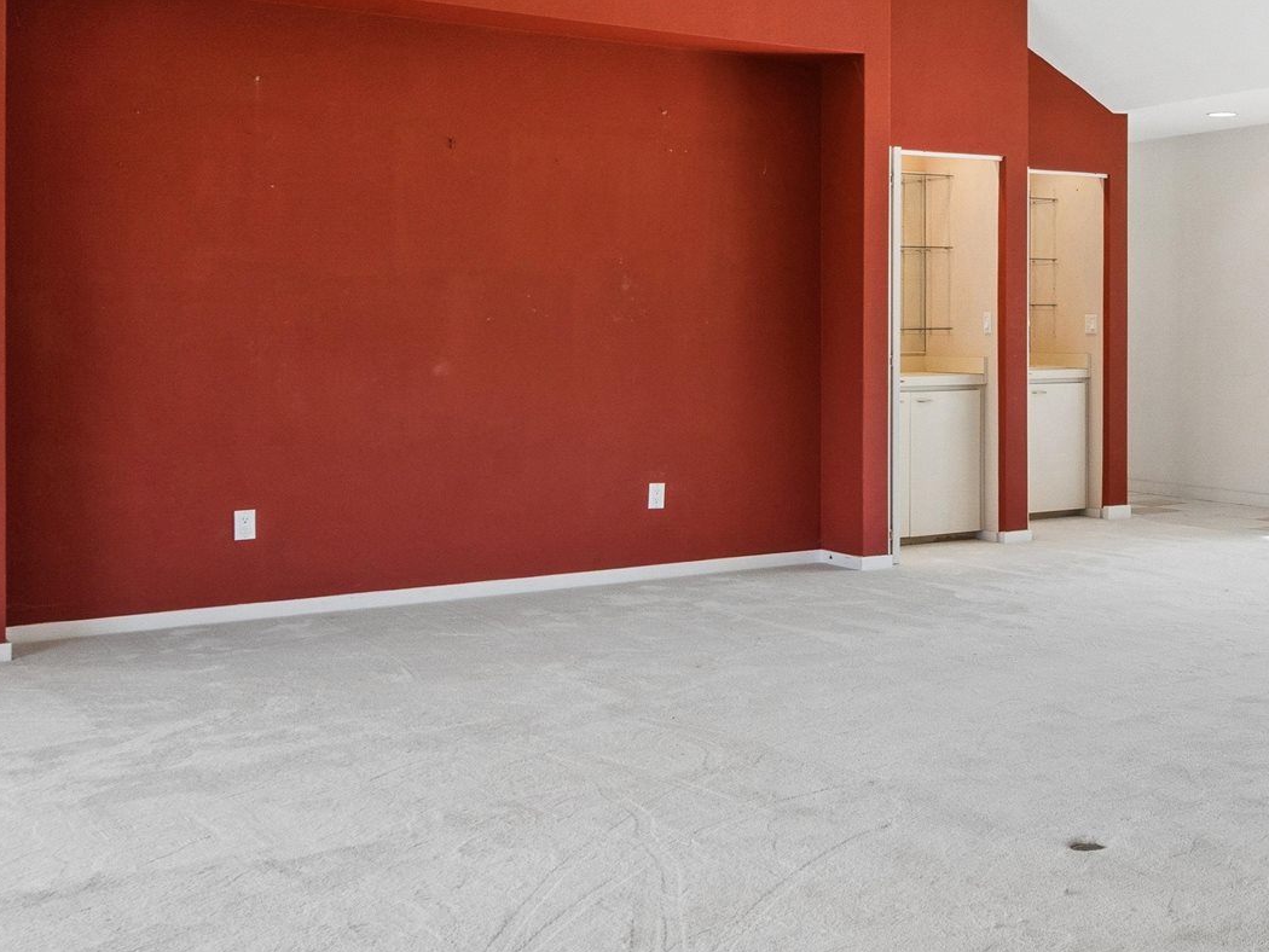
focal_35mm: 45
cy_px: 326
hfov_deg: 37.9
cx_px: 1240
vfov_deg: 32.0
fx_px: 1650
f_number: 10
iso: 800
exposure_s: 1/50
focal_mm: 16
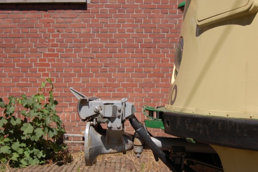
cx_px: 138
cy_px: 88
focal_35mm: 40
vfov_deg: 33.3
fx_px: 286
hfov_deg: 48.5
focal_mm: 24
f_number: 9
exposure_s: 1/320
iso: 200
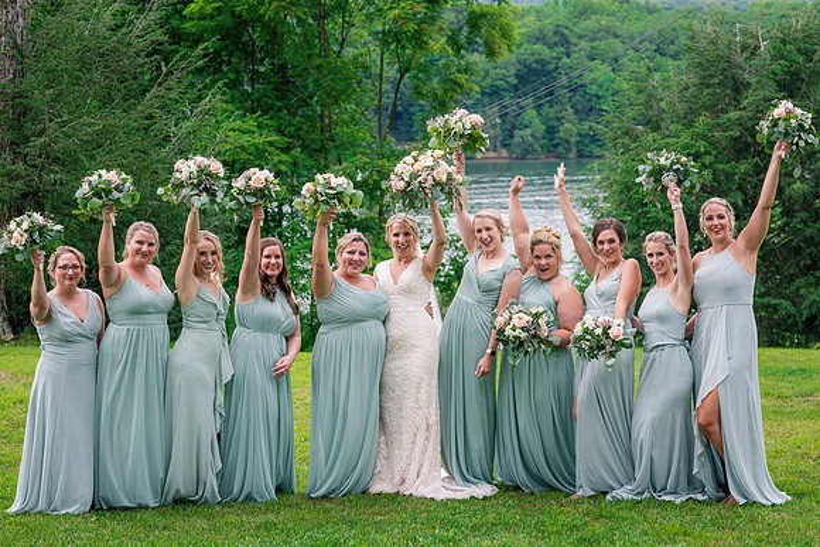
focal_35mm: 87
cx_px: 410
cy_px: 274
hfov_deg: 23.3
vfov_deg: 15.6
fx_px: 1991
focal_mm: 85
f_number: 4.5
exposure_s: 1/1250
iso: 500
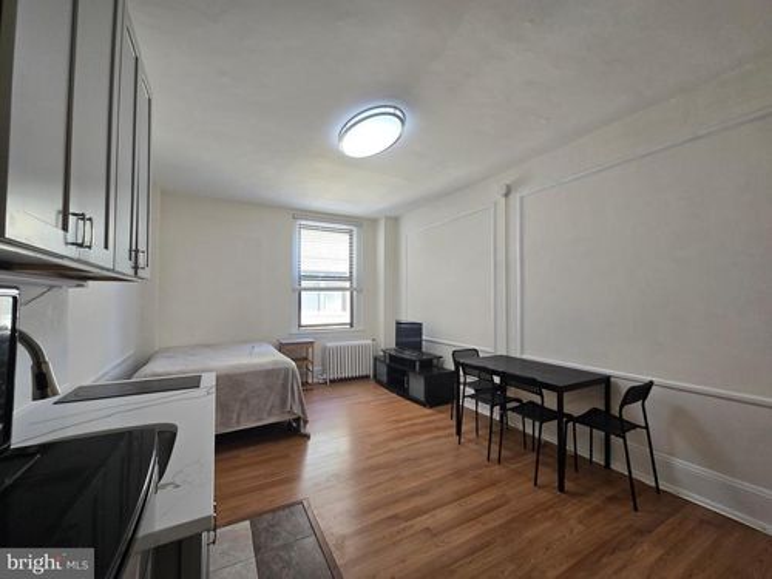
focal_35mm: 13
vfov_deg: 89.9
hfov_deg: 106.2
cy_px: 290
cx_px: 386
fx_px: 290
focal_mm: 2.2
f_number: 2.2
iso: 125
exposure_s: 1/60
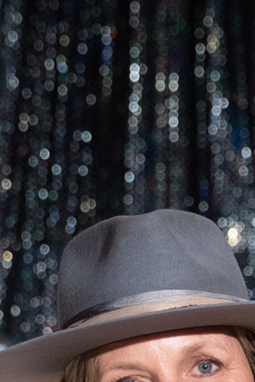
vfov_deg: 7.5
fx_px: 2781
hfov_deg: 5.2
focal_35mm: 262
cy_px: 816
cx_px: 404
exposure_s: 1/60
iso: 1600
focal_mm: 46
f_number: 4
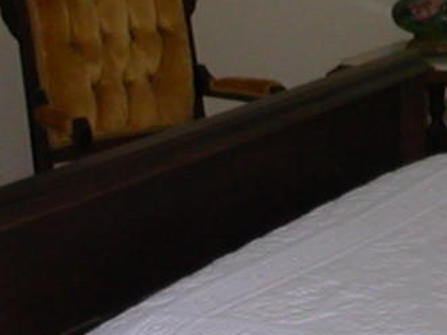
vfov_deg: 8.2
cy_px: -80
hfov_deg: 10.9
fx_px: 2311
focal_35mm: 179
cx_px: 529
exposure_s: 1/59.9
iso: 100
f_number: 2.7
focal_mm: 5.6
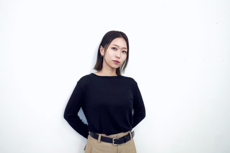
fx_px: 224
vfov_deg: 37.9
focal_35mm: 35
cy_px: 76
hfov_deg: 54.4
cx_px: 115
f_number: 8
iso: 400
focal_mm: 35
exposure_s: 1/20
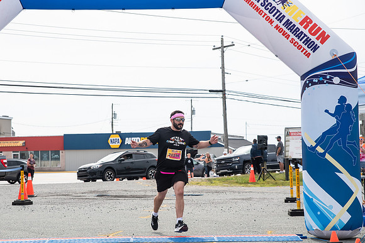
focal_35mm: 67
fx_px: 677
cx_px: 161
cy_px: 136
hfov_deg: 30.1
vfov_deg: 20.4
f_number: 4
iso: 800
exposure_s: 1/3200
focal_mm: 56
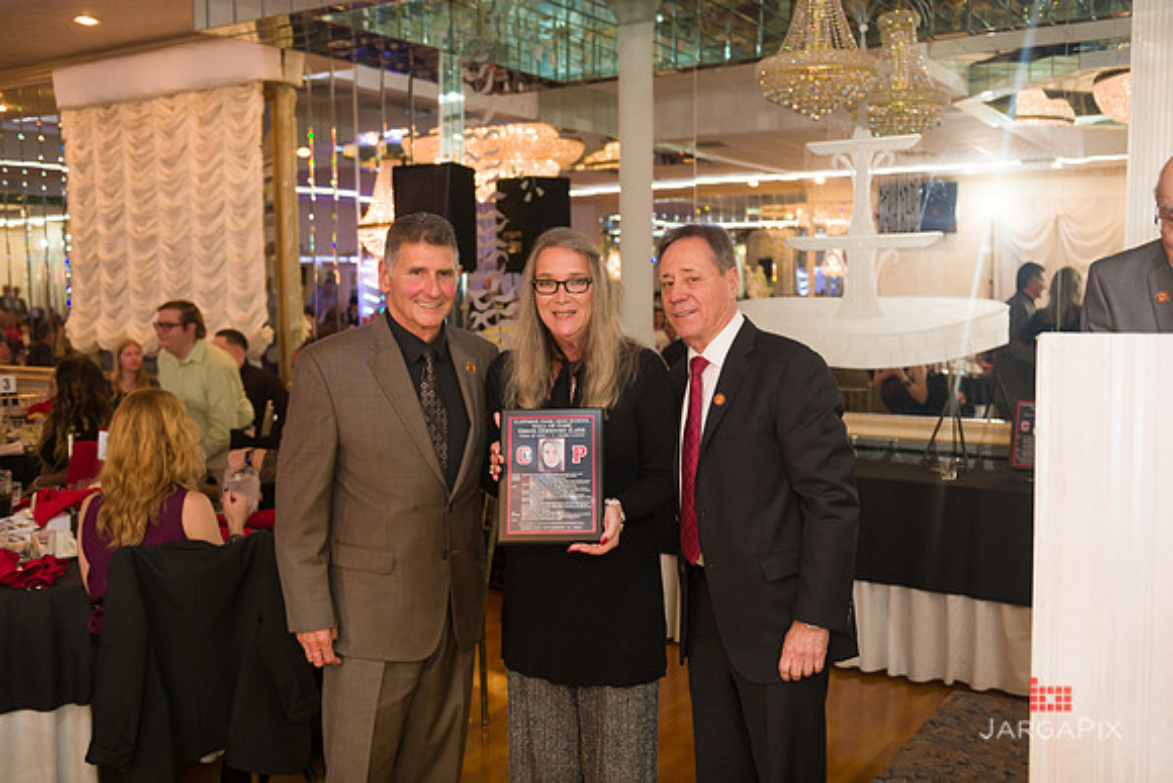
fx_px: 1141
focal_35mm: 35
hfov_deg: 54.4
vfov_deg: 37.9
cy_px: 392
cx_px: 586
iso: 1000
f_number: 3.2
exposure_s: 1/125
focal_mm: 35
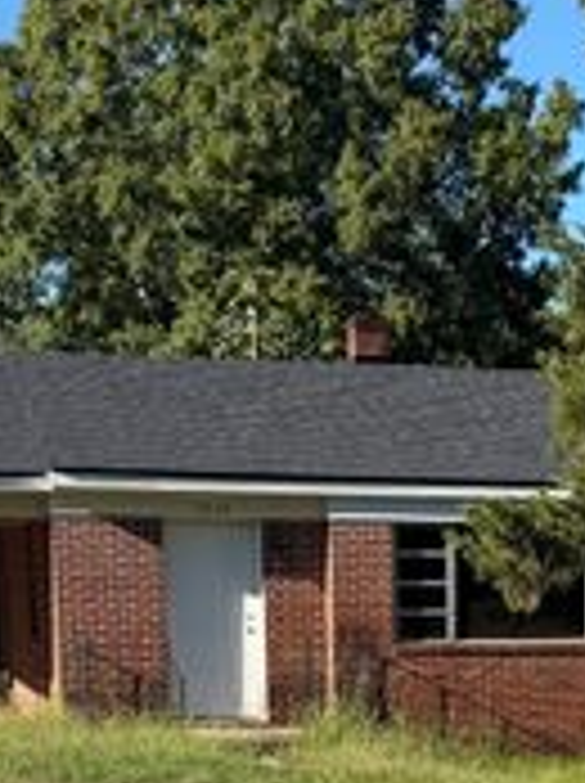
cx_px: 580
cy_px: 889
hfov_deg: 15.7
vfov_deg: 20.2
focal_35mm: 92
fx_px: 2078
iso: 80
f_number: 1.78
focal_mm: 6.76
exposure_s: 1/2907
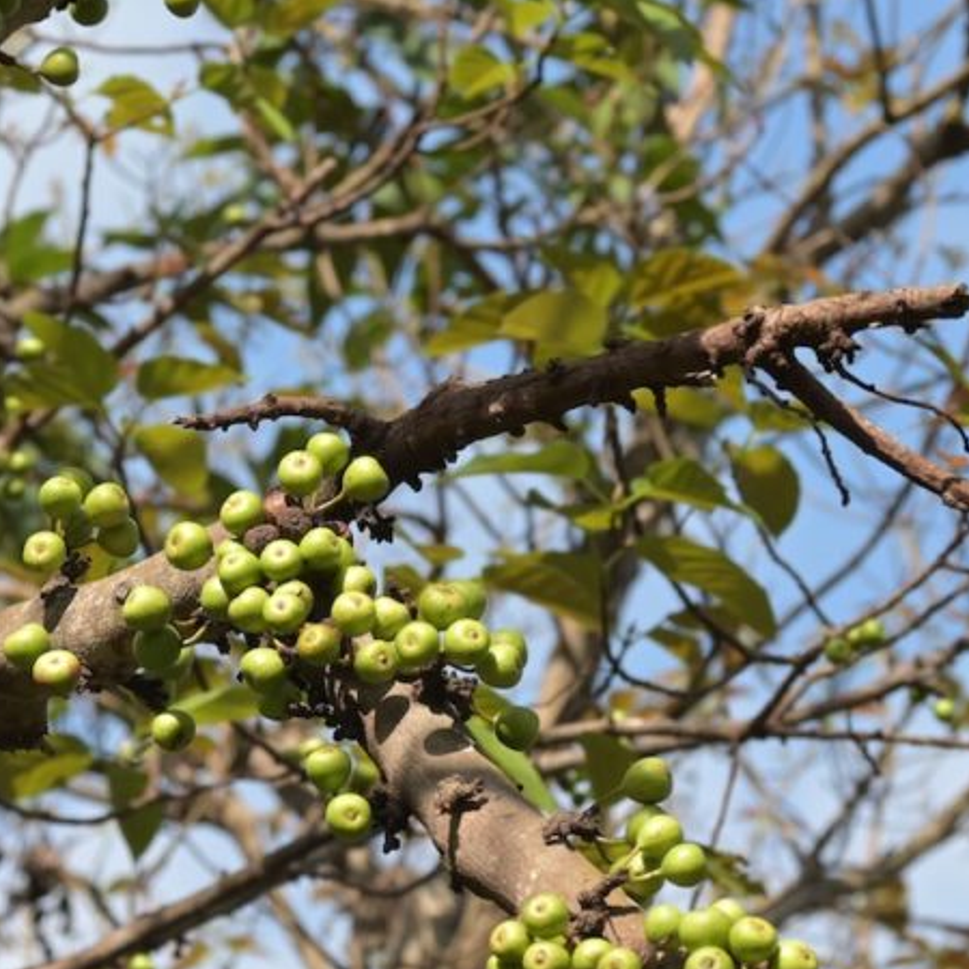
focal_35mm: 319
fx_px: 10103
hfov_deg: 5.5
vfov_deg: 5.5
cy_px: 592
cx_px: 299
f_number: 7.1
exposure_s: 1/800
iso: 250
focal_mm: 110
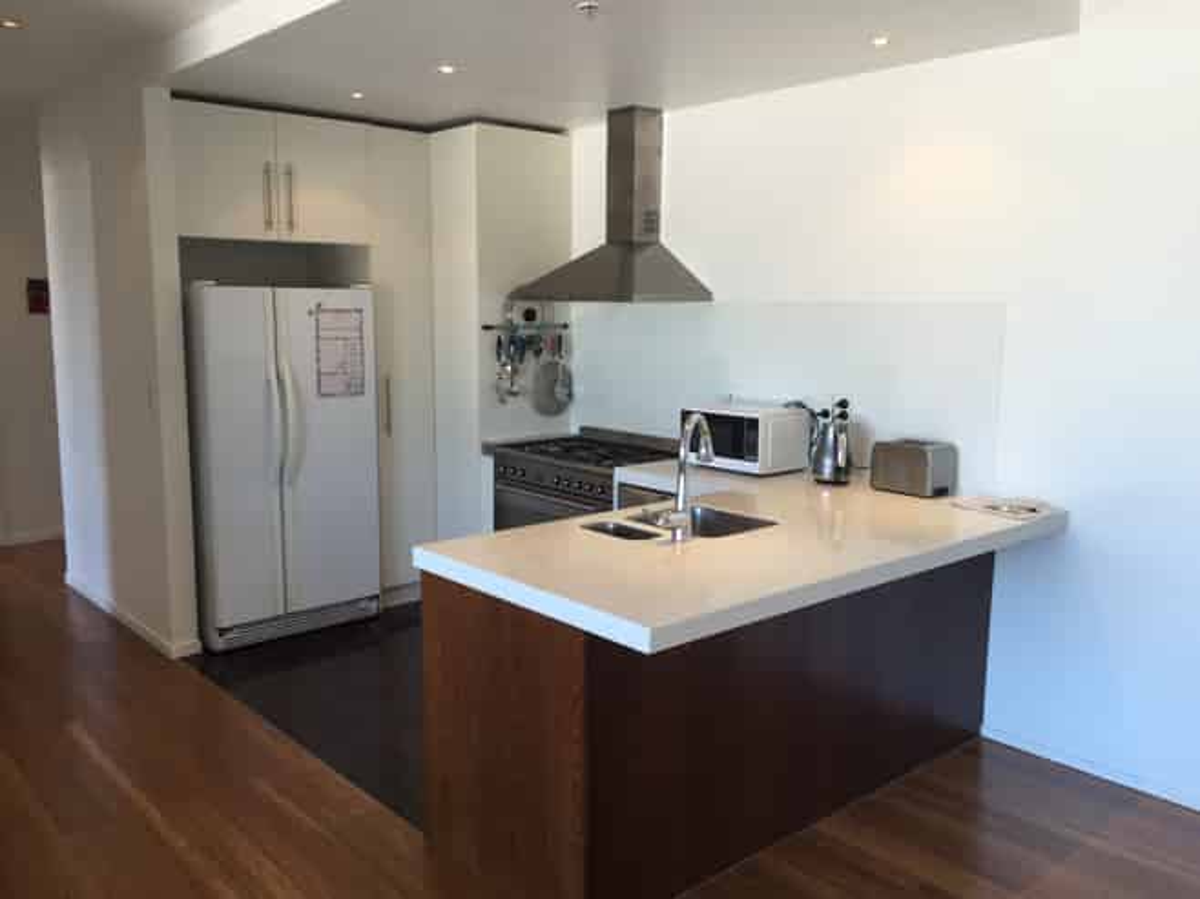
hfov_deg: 61.7
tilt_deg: -8.0
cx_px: 600
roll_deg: -0.5
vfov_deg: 48.2
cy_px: 450
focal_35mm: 29
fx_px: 1005
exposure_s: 1/50
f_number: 2.2
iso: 32
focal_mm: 4.15
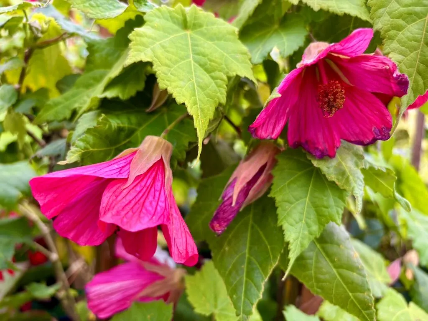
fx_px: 321
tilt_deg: -16.4
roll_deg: -5.0
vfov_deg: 53.1
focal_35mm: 26
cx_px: 214
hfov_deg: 67.3
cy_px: 160
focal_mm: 5.96
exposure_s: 1/121
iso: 64
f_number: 1.6
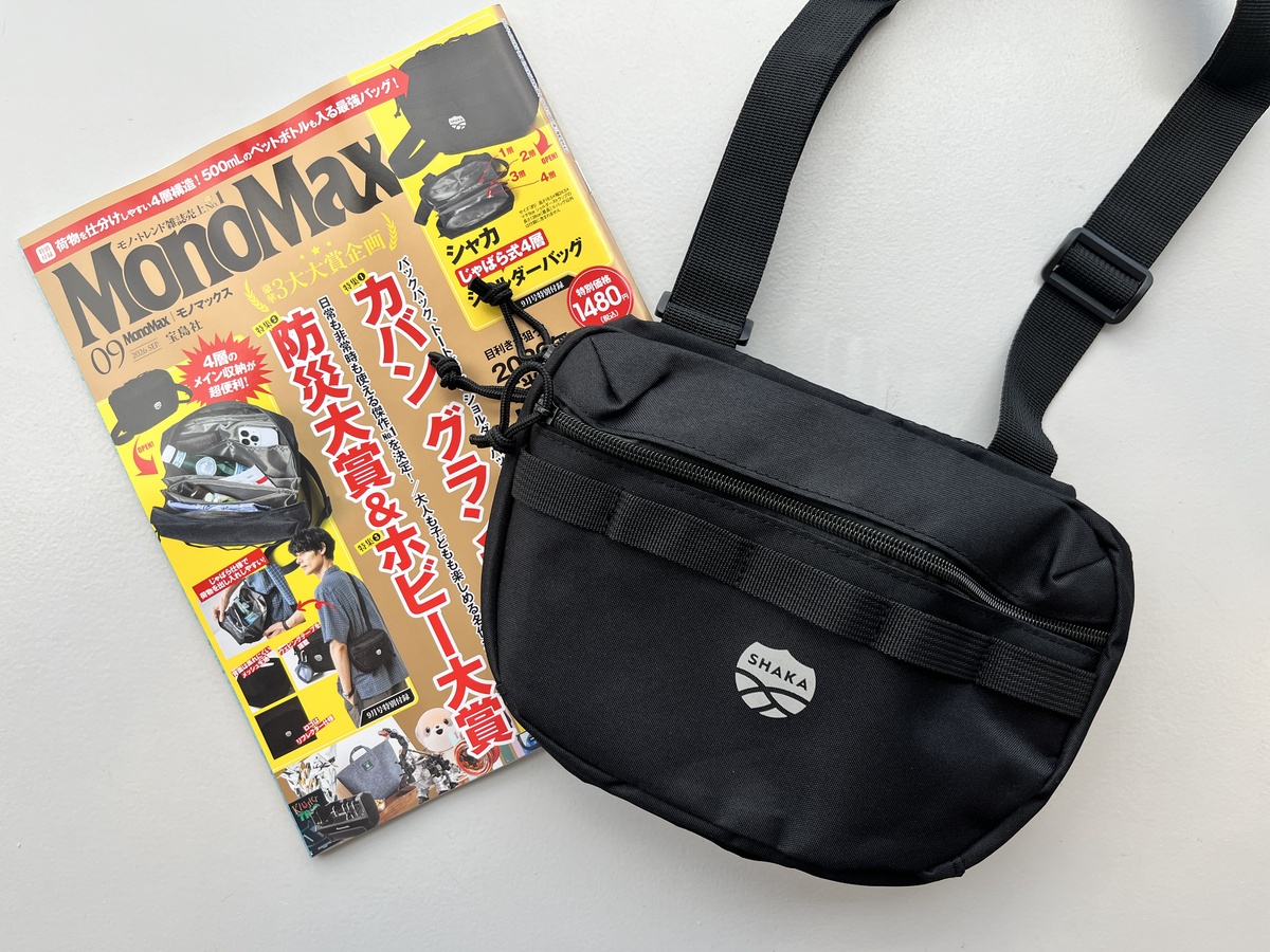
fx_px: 954
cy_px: 476
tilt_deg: -89.7
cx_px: 635
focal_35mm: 26
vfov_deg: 53.1
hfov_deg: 67.3
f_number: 1.6
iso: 50
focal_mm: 5.1
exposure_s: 1/452
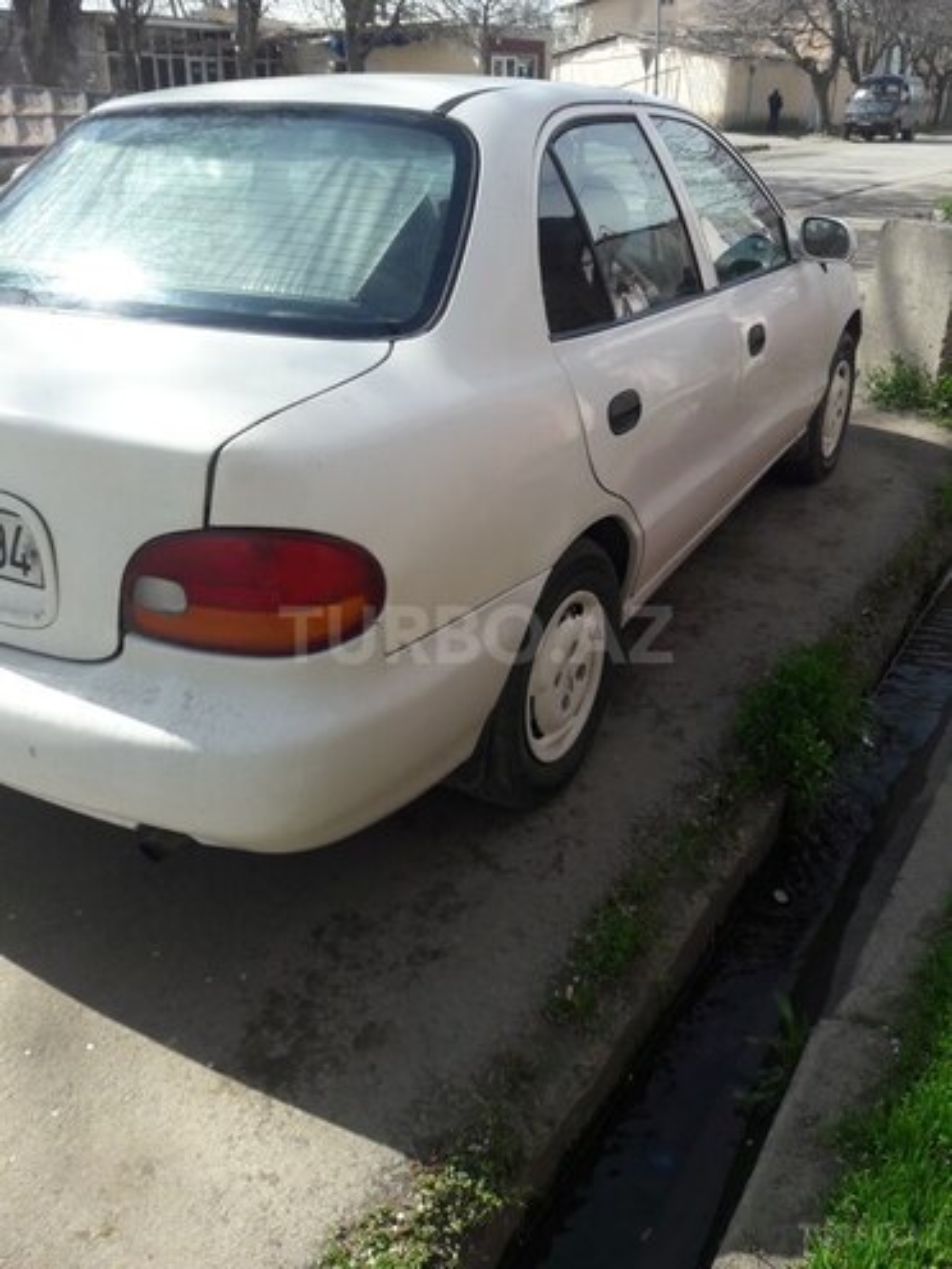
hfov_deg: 49.7
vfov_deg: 63.4
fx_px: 1027
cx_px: 476
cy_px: 634
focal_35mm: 28
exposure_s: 1/861
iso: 40
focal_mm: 3.7
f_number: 1.9
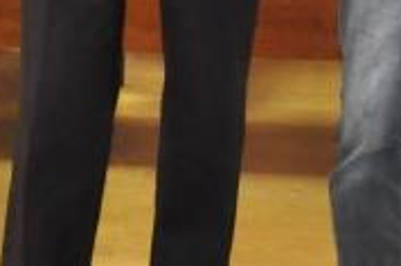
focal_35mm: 190
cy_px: -433
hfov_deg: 10.8
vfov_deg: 6.7
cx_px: 345
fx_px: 2113
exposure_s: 1/60
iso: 3200
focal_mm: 22
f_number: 5.6
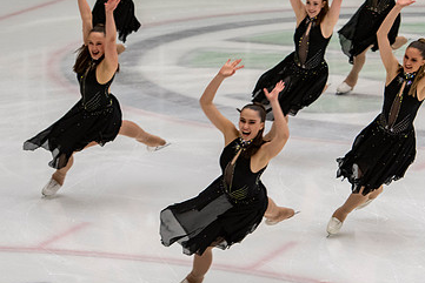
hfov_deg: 7.8
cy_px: 158
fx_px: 3130
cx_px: 247
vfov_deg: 5.2
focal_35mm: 265
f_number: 5.6
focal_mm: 110
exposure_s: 1/320
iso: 1250
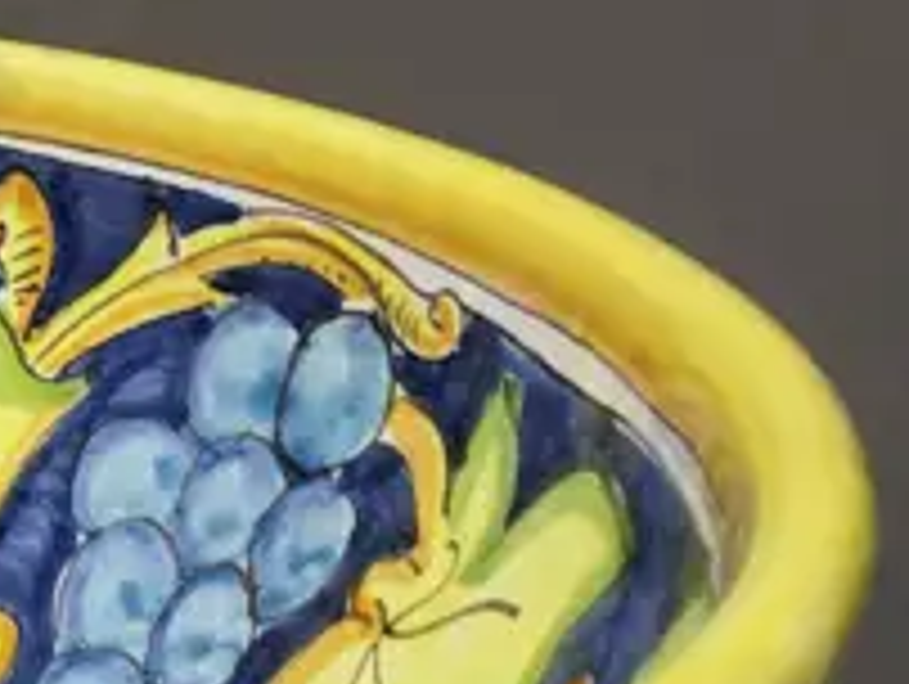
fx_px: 3865
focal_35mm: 147
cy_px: 778
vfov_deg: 10.0
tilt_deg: -19.9
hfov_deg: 11.7
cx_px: -1026
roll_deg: +0.2
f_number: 2.2
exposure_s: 1/33
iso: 32
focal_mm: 4.15
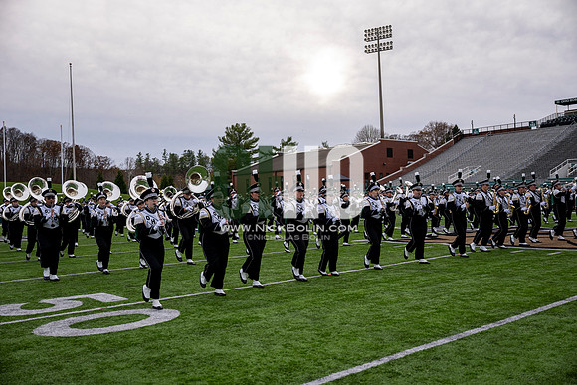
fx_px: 561
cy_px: 192
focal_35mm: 35
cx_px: 288
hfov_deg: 54.4
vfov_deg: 37.9
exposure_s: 1/500
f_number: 2.8
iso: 125
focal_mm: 35
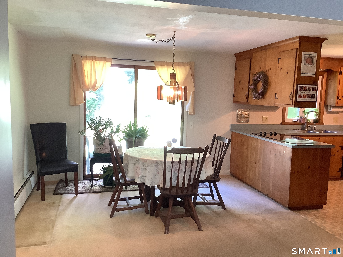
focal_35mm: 31
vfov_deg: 45.4
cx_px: 172
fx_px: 307
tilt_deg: -5.1
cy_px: 128
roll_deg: -0.7
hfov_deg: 58.4
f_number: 2.4
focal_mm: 3.3
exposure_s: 1/60
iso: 200
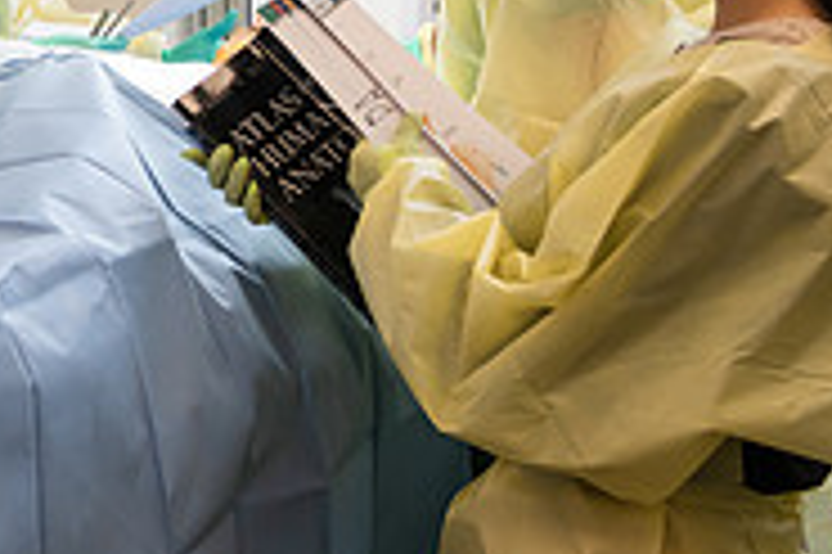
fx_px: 2609
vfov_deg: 11.8
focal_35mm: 113
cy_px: -164
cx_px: -261
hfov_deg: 17.0
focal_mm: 36
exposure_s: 1/200
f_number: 4.5
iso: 640
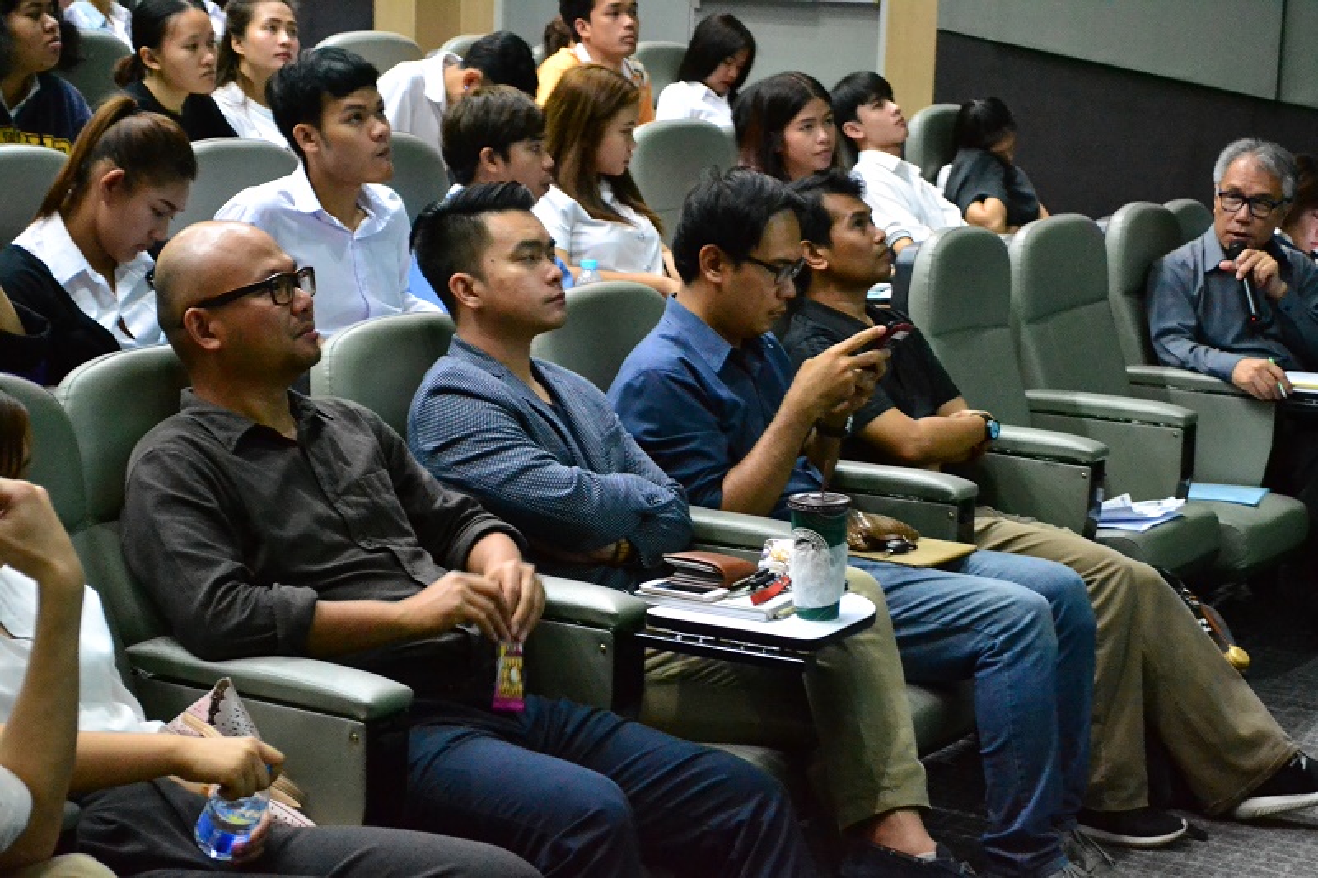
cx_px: 659
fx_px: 2525
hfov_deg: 29.2
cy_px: 439
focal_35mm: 69
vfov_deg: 19.7
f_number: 5.3
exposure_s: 1/20
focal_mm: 46
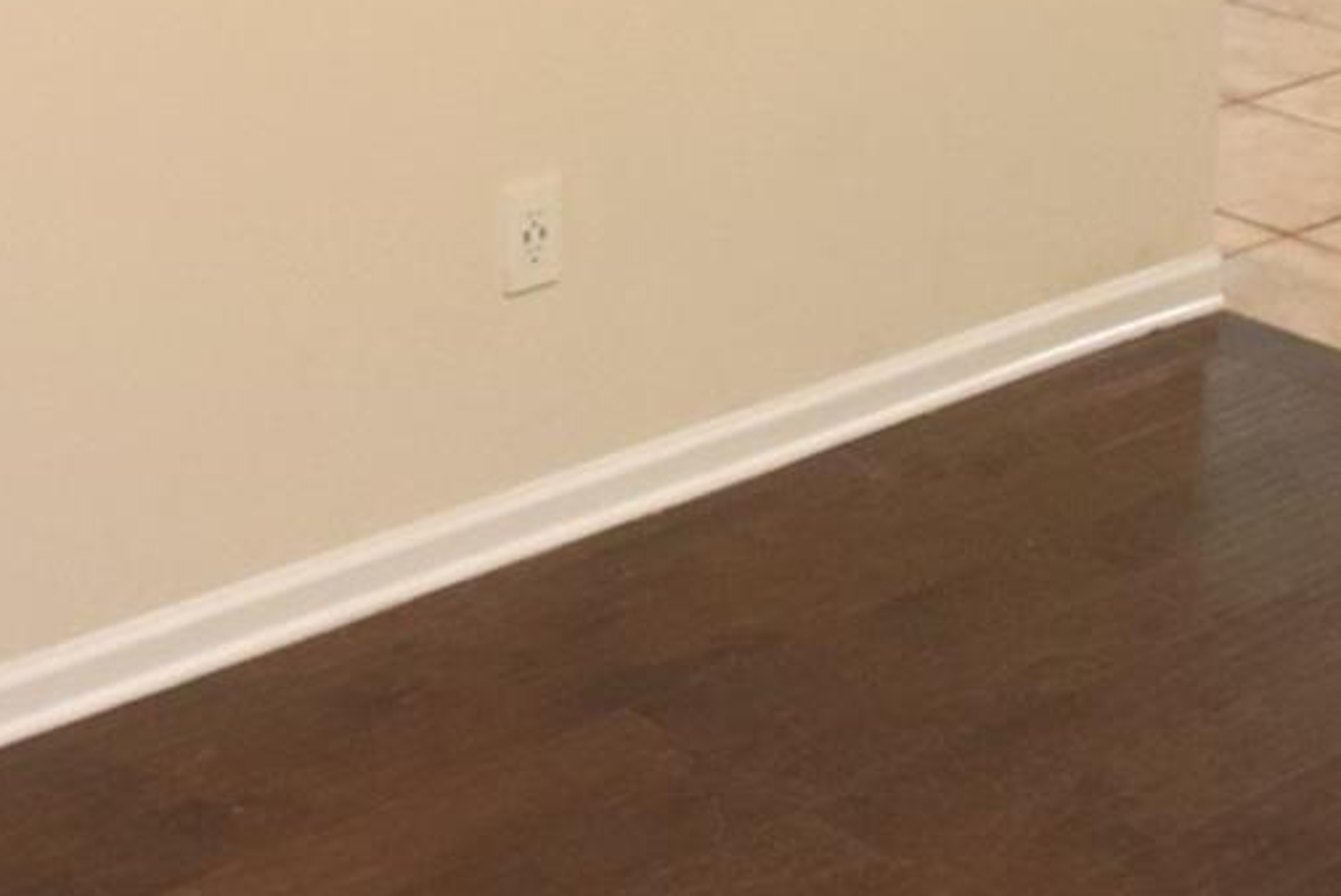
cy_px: -300
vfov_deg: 15.3
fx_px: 3168
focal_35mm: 85
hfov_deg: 23.8
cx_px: 456
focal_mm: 14
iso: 900
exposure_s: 1/60
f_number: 3.8
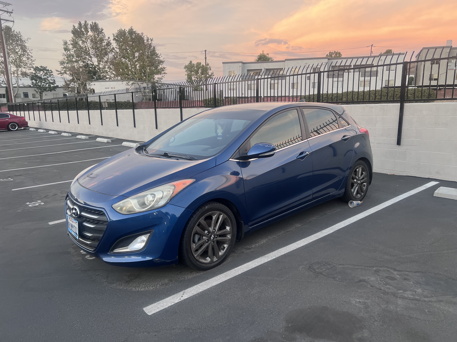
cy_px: 171
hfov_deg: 67.3
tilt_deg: -12.5
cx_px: 228
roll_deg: -0.1
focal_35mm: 26
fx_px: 343
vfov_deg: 53.1
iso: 125
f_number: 1.5
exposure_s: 1/107
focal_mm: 5.7
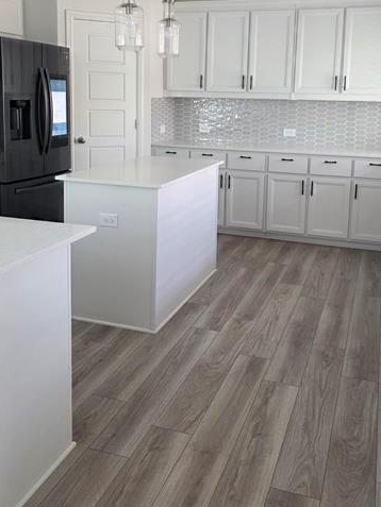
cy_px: 169
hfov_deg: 38.7
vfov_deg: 49.3
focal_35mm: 37
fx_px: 543
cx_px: 194
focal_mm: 6.3
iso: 640
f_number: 1.7
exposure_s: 1/120
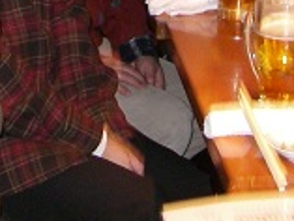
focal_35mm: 170
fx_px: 1445
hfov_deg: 11.6
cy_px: -219
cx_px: 148
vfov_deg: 8.3
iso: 250
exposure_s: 1/40
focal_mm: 6.3
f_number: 3.3
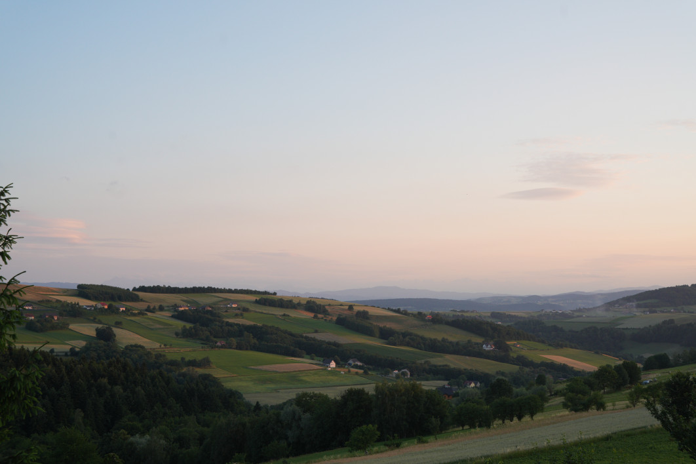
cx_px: 348
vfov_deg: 27.5
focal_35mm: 49
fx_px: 947
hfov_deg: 40.3
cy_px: 232
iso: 500
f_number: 8
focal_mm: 49
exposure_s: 1/125
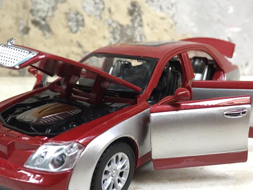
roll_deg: -1.2
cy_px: 100
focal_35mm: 38
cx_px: 119
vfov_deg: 37.7
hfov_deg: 49.0
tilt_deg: -13.7
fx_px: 278
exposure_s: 1/33
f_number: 2.2
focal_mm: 4.15
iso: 80
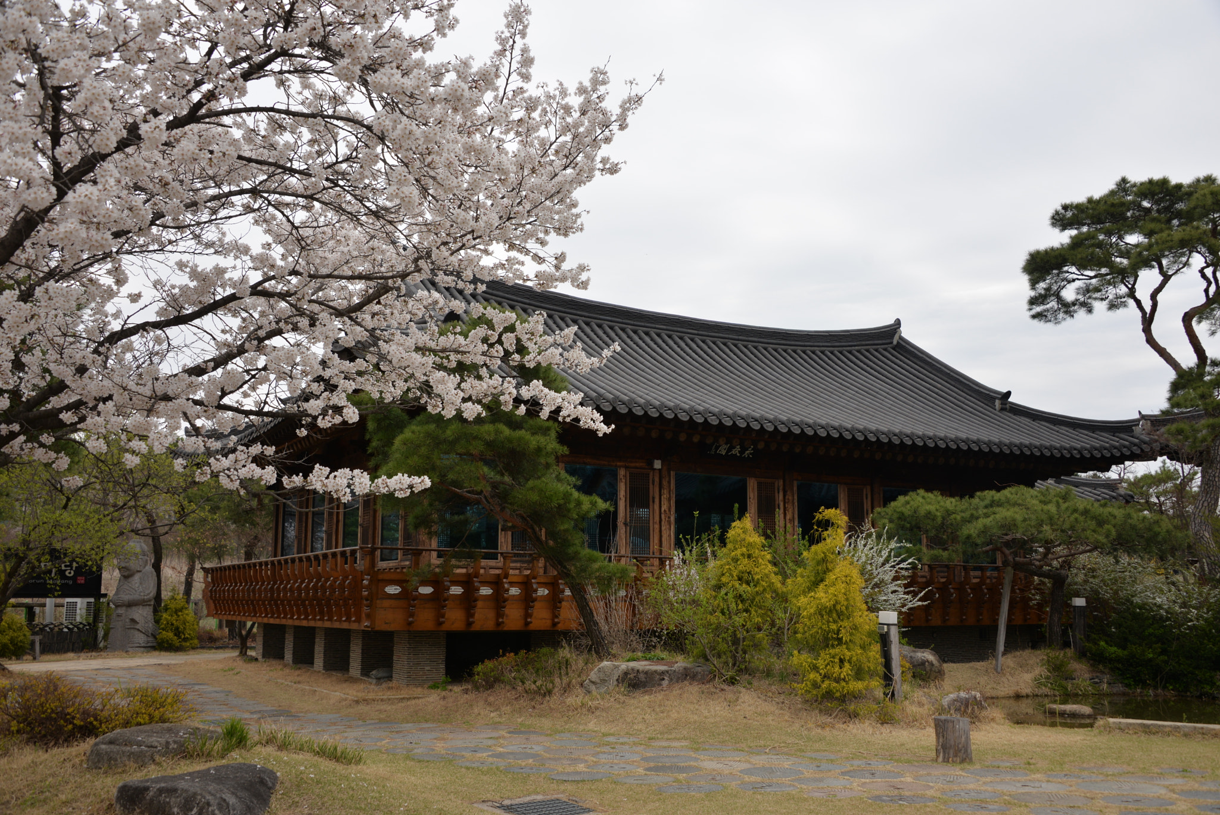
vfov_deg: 41.1
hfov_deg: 58.7
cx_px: 610
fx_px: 1085
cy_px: 408
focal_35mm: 32
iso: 250
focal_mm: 32
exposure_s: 1/500
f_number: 6.3
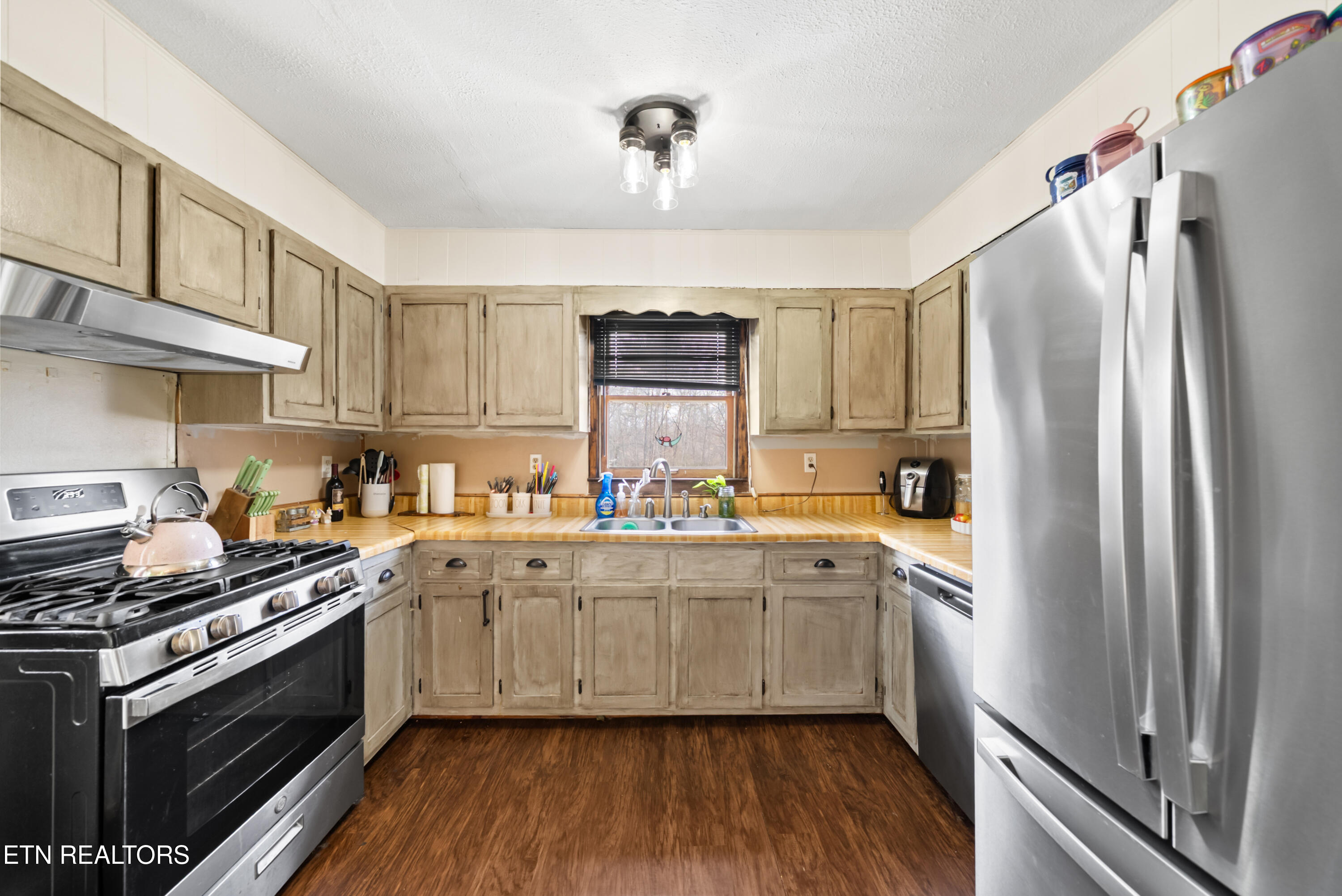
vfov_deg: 90.1
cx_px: 671
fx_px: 448
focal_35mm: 12
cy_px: 448
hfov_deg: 112.6
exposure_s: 1/1.67
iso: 250
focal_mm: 12
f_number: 6.3
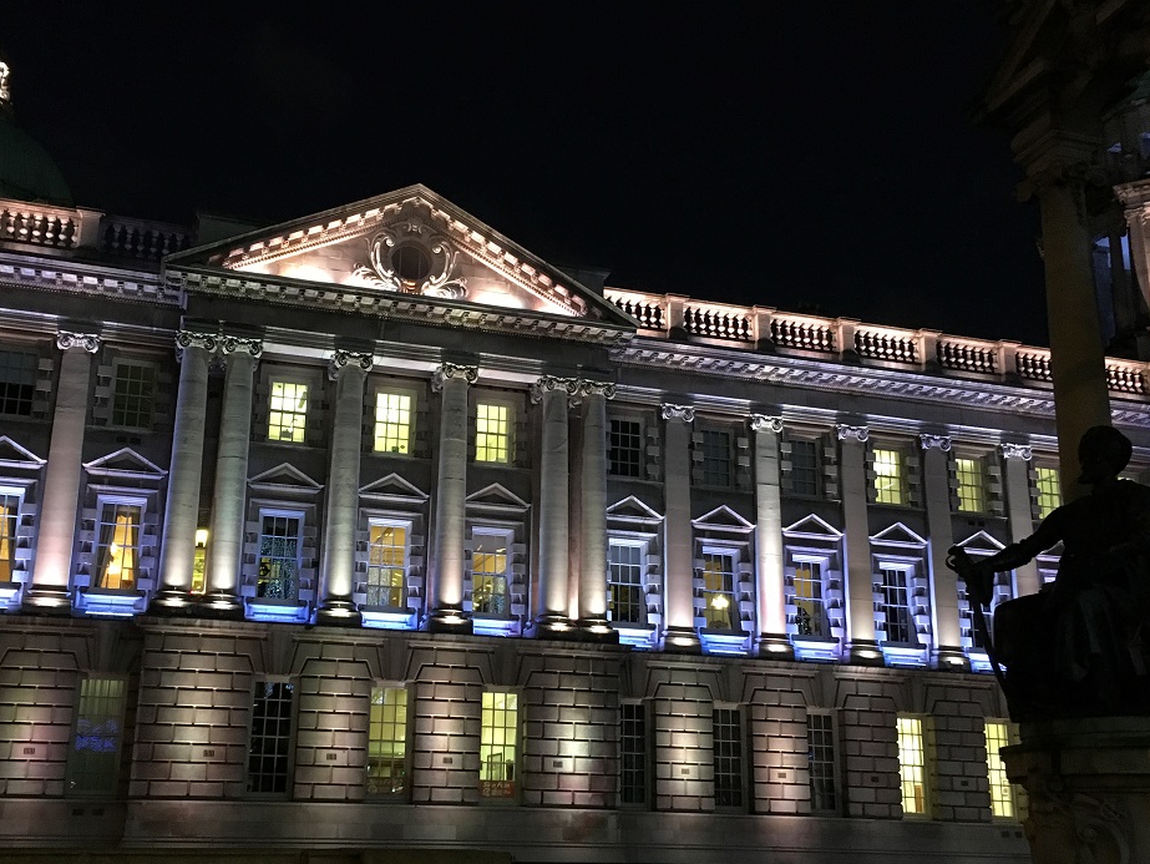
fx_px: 1263
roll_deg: -0.7
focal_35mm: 38
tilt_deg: +14.8
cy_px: 480
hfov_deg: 48.9
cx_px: 521
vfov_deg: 37.7
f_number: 2.2
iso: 200
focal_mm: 4.15
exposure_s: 1/17
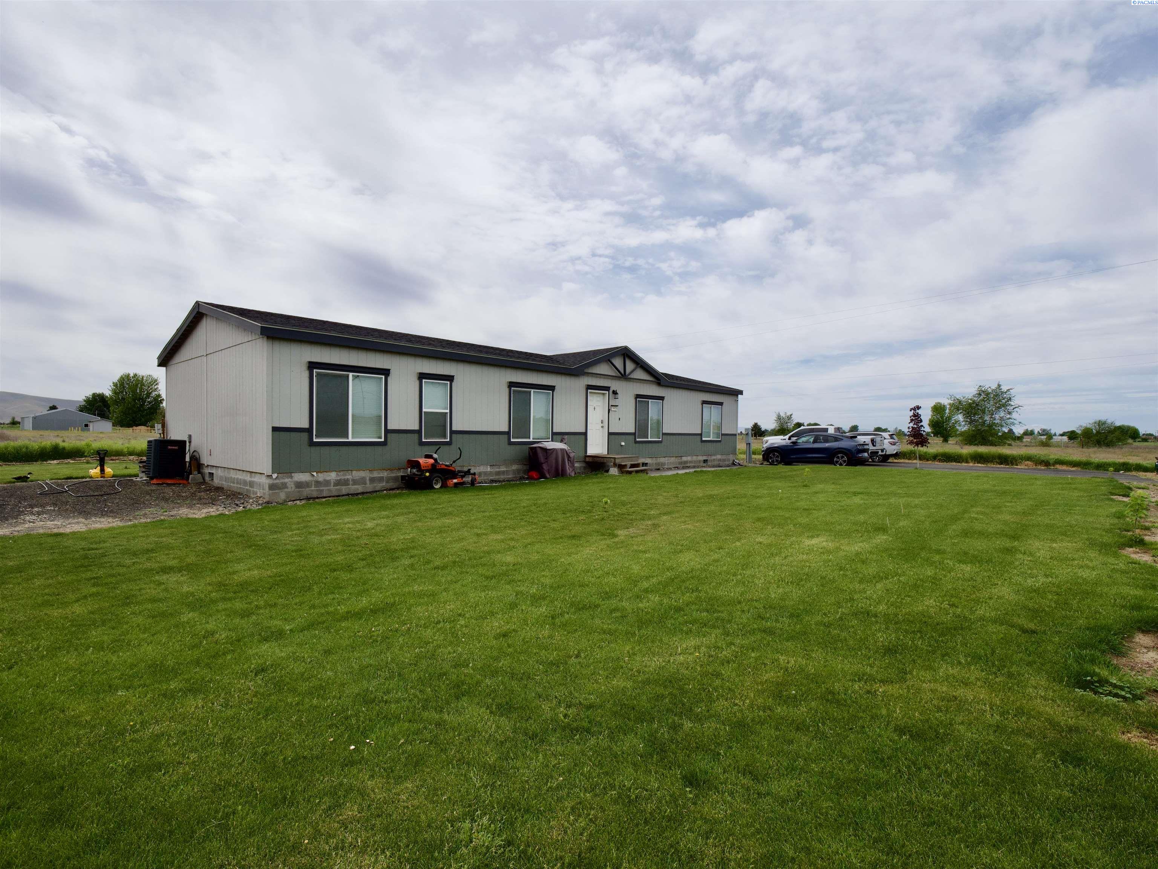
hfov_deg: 94.5
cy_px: 434
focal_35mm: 16
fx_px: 535
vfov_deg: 78.1
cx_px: 579
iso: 200
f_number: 7.1
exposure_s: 1/640
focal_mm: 8
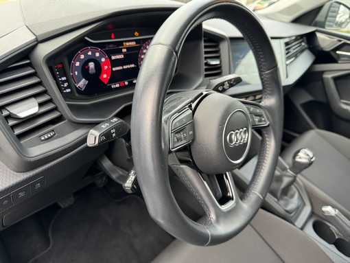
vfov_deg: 56.9
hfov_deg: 71.6
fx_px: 243
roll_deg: -8.5
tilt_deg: -33.3
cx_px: 175
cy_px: 132
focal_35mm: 24
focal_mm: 6.86
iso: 200
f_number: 1.78
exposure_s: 1/121
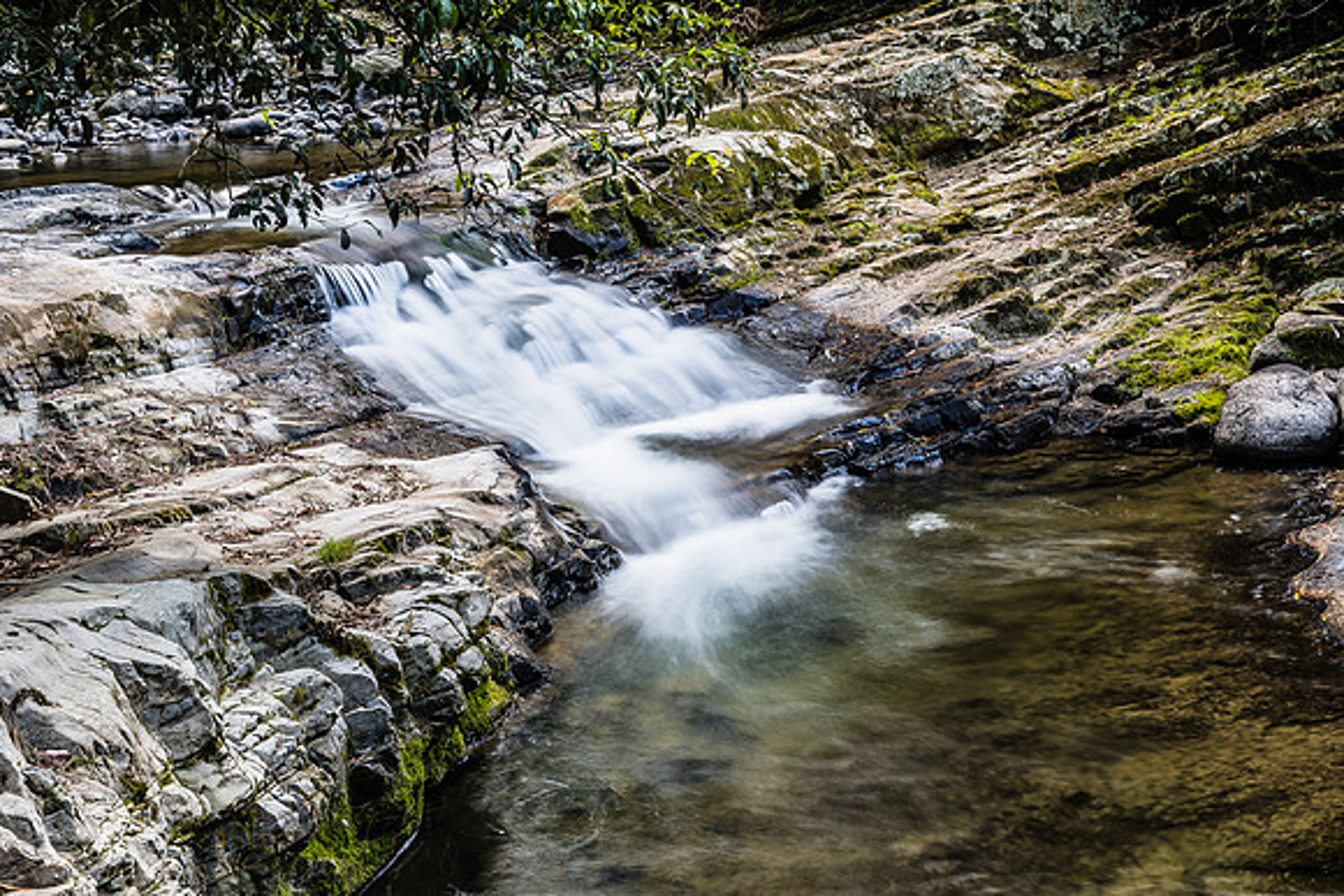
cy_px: 448
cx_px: 672
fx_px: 2240
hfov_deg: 33.4
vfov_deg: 22.6
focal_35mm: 60
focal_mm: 40
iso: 125
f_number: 8
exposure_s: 3
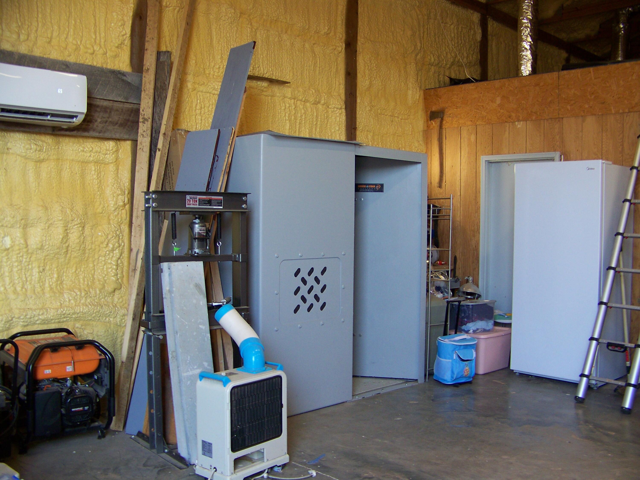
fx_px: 666
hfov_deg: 51.4
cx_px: 320
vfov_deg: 39.7
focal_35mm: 36
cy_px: 240
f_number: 2.8
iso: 100
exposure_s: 1/30
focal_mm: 5.85
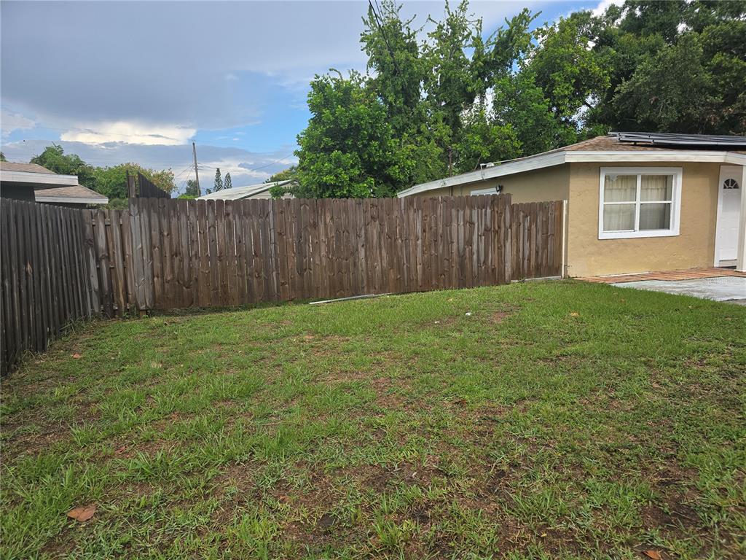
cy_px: 280
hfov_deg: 73.9
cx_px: 373
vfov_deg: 58.9
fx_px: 496
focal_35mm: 23
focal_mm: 6.3
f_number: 1.7
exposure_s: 1/377
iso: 12
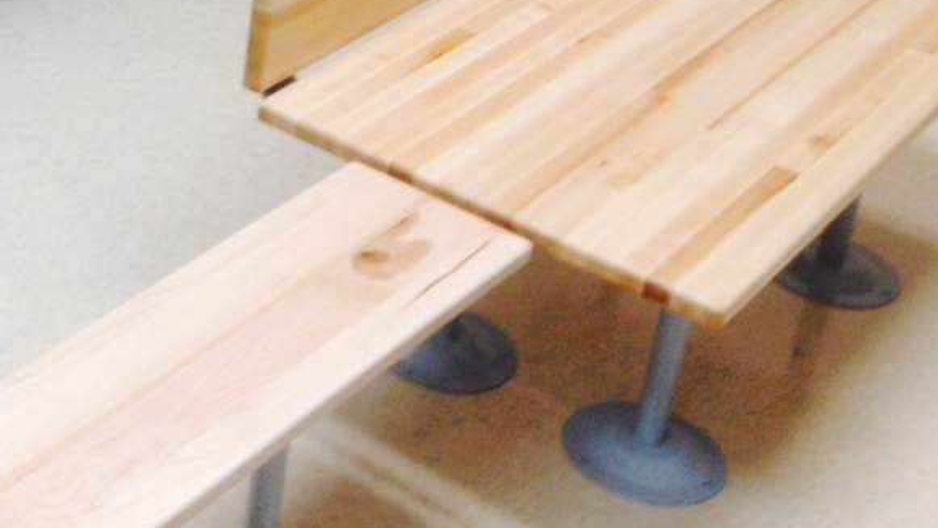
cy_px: -76
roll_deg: -2.7
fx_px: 2090
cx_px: -13
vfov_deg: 14.0
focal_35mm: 84
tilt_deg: -25.6
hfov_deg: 24.1
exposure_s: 1/30
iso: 50
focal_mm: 4.28
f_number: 2.4
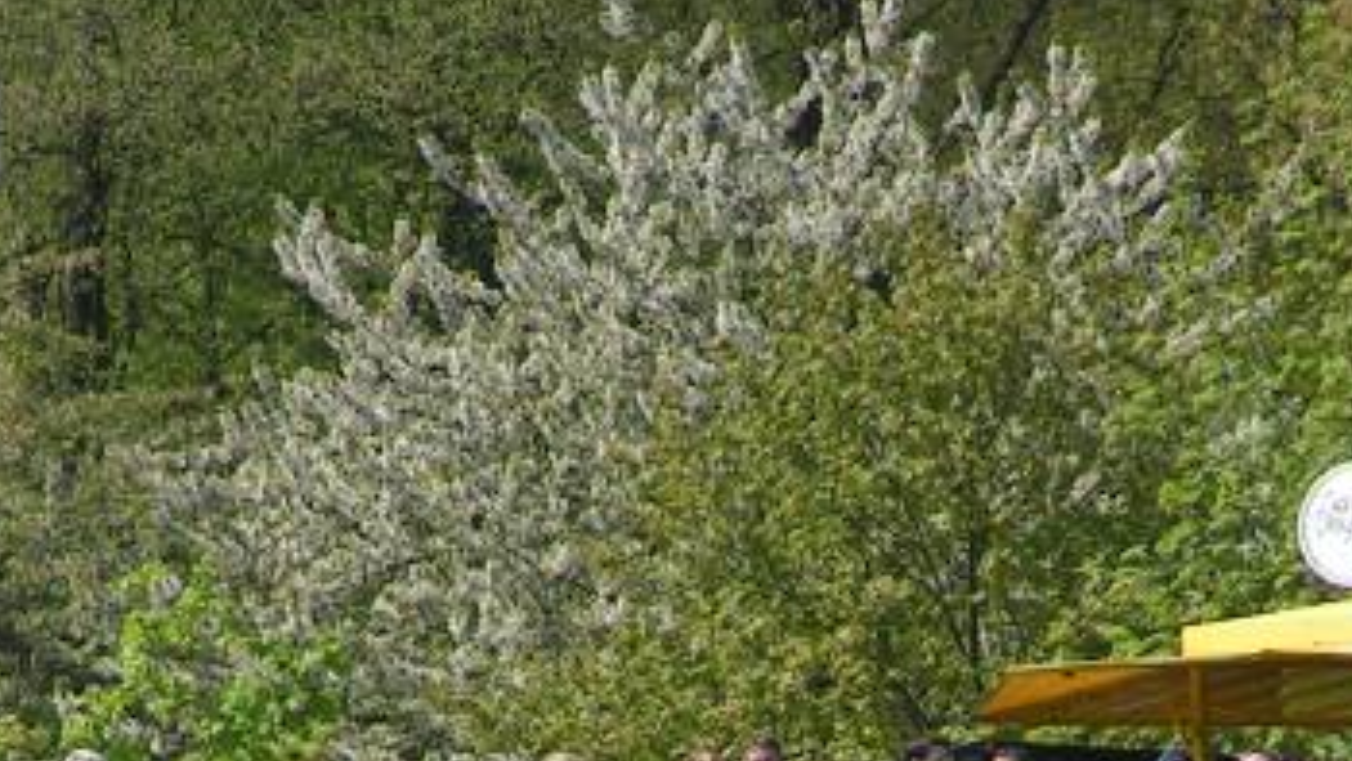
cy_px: 997
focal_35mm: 947
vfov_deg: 1.3
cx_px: 850
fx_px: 33955
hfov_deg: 2.3
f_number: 4.5
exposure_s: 1/640
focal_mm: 58
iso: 50
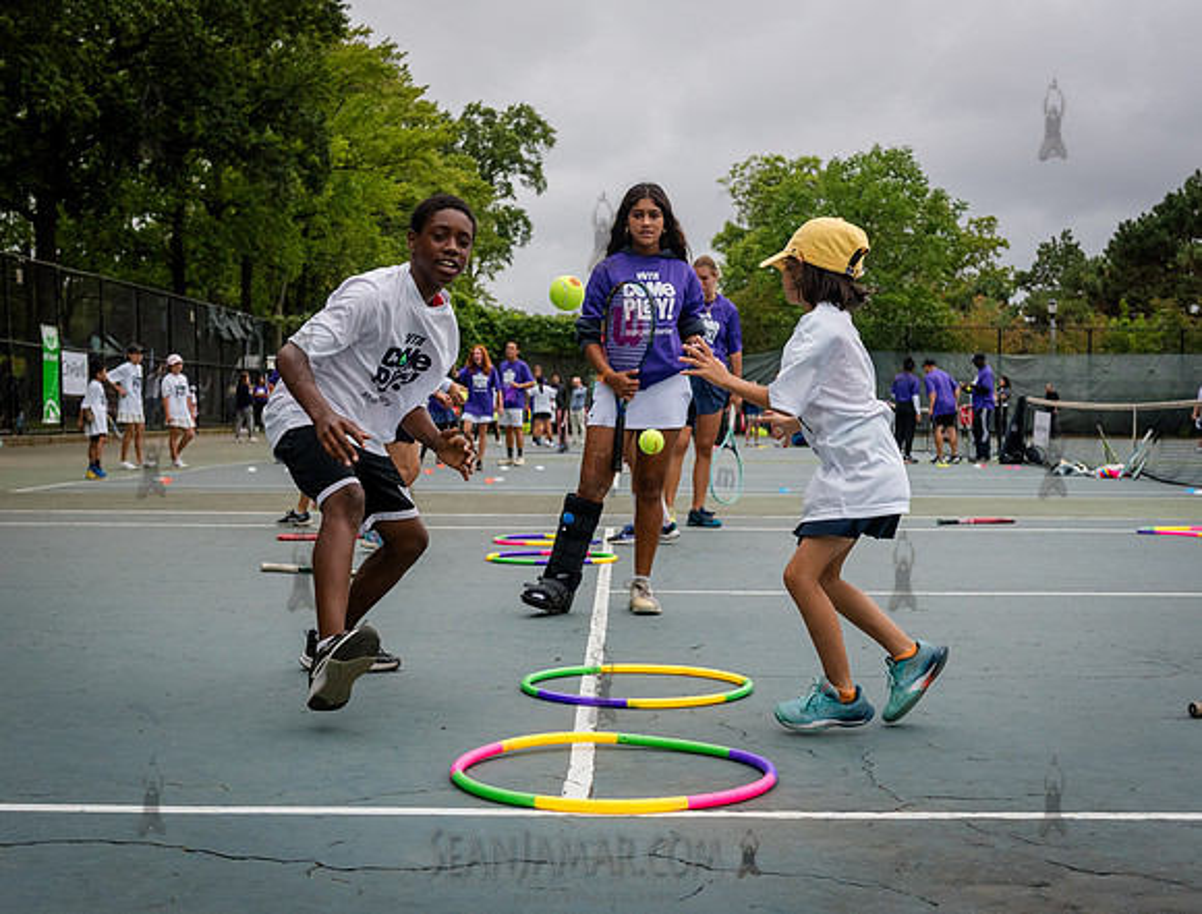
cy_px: 433
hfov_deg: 38.1
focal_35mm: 50
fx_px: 1739
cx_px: 638
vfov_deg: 29.4
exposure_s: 1/2500
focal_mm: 42
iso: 1000
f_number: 5
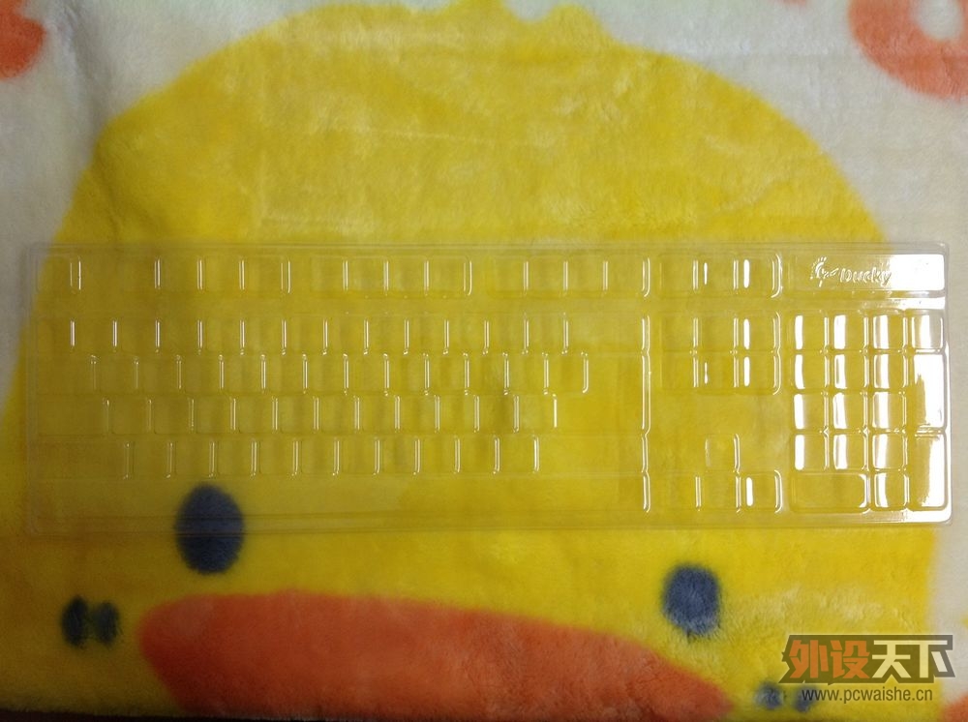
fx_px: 977
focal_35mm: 35
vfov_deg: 40.6
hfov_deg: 52.7
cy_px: 361
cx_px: 484
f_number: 2.4
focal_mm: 4.28
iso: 100
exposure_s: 1/17
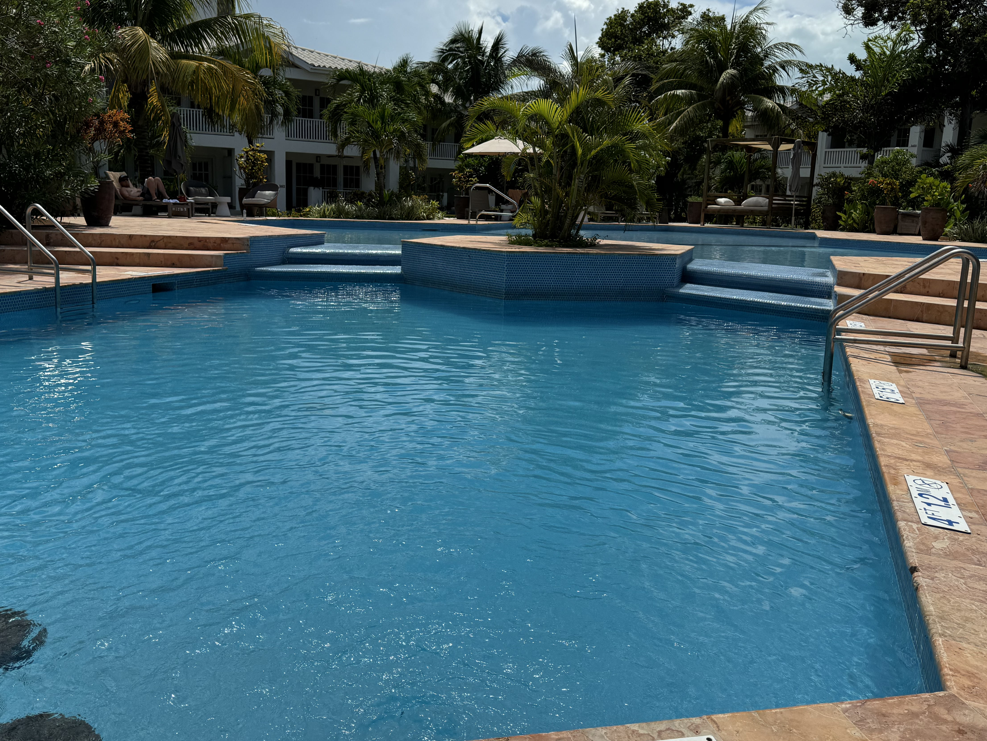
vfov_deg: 45.4
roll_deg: -1.5
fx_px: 884
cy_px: 350
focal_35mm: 31
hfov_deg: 58.3
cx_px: 455
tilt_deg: -11.0
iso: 80
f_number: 1.78
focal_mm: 6.76
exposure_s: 1/9009
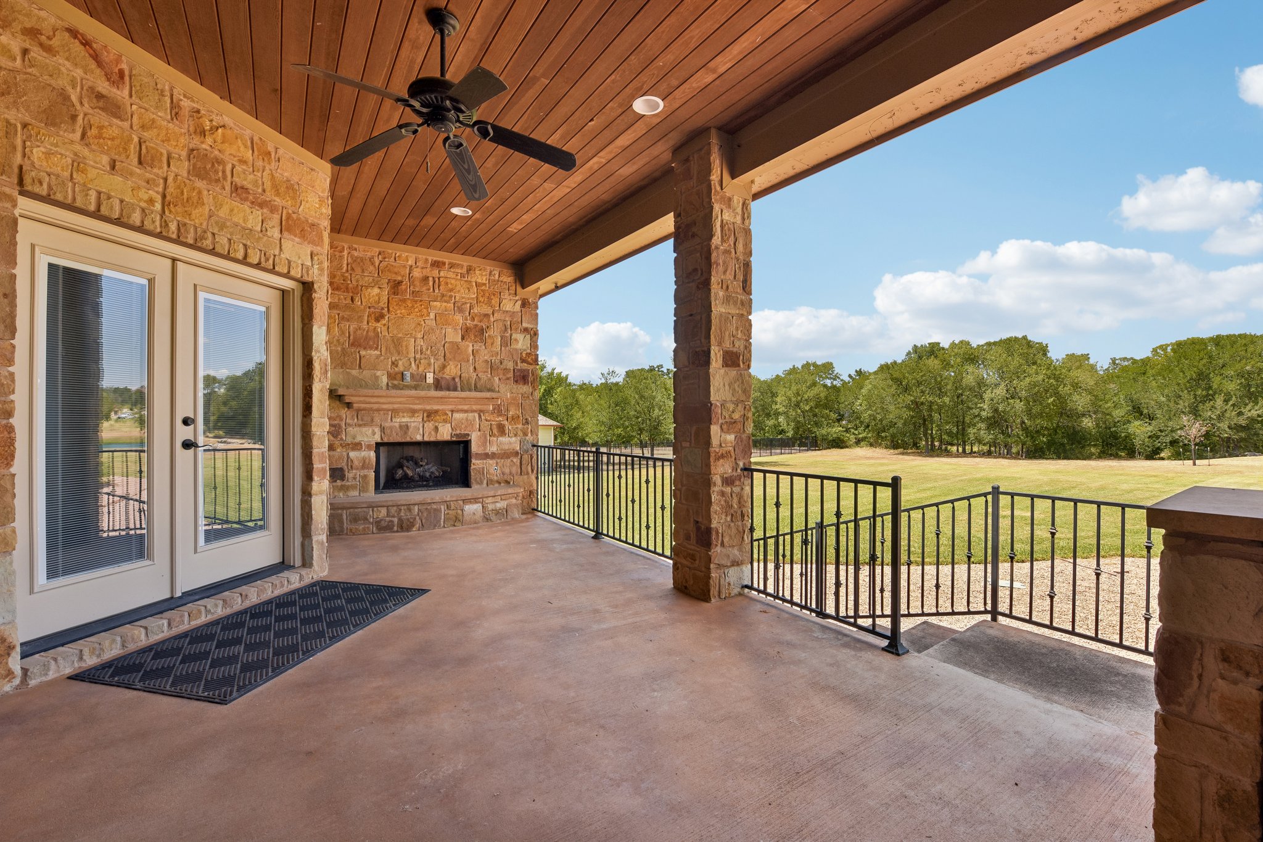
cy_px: 421
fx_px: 526
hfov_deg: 100.4
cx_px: 632
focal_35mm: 15
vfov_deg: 77.3
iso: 100
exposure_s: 1/100
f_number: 8
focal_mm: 15
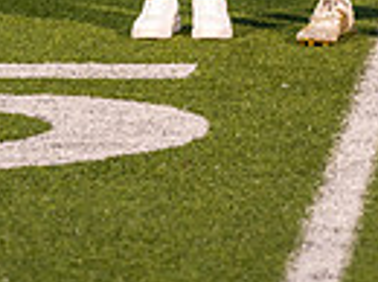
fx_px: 4981
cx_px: 329
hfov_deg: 4.3
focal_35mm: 457
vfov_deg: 3.2
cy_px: -337
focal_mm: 137
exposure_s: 1/125
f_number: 4.5
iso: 800
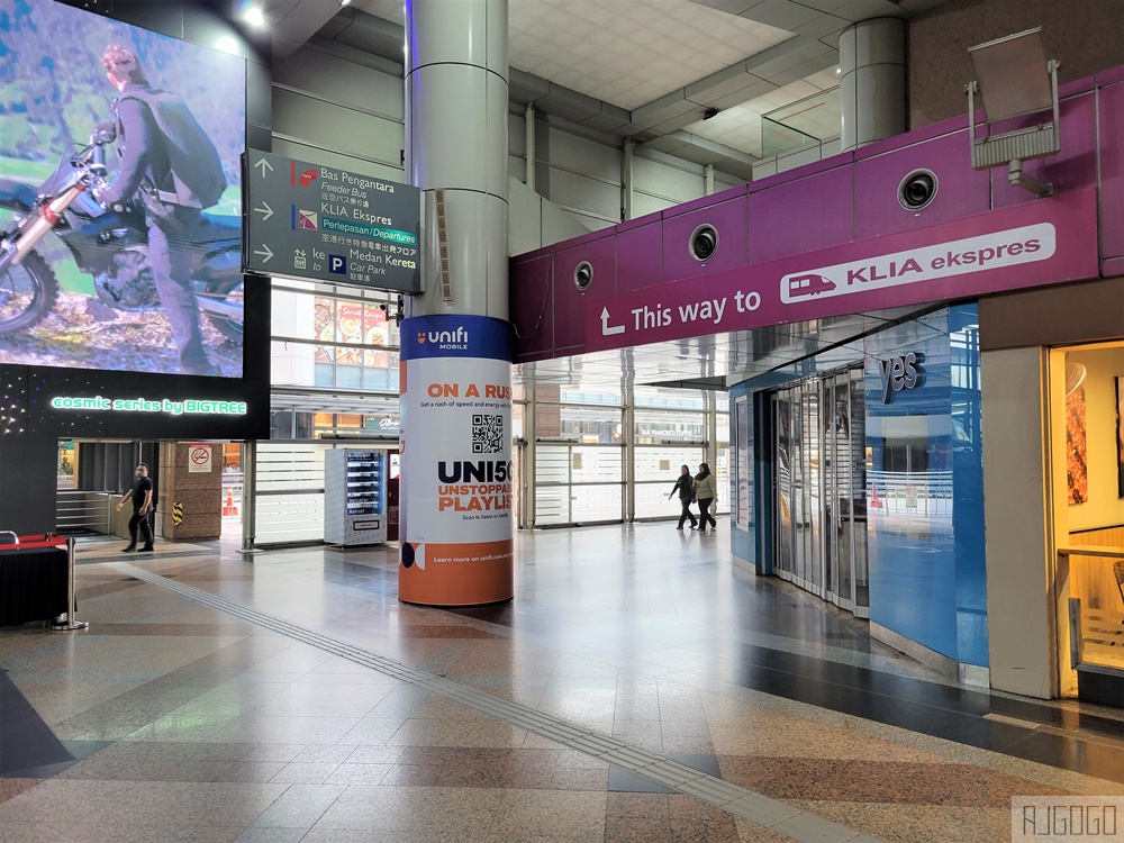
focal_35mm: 26
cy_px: 422
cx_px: 562
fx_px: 844
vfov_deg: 53.1
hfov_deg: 67.3
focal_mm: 5.4
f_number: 1.8
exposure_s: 1/50
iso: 160
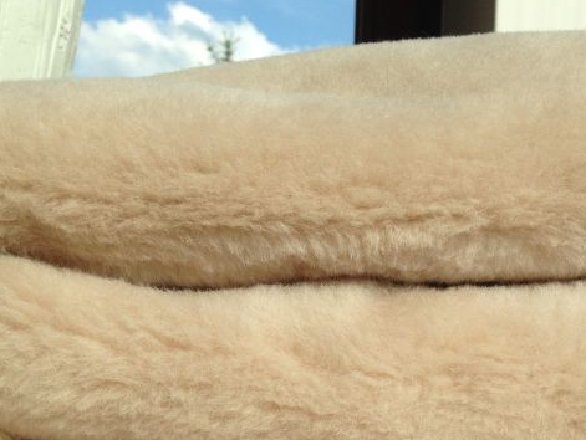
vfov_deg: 25.8
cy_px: 341
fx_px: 949
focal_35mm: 56
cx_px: 300
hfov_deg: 34.3
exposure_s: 1/1153
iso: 50
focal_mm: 4.13
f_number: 2.4
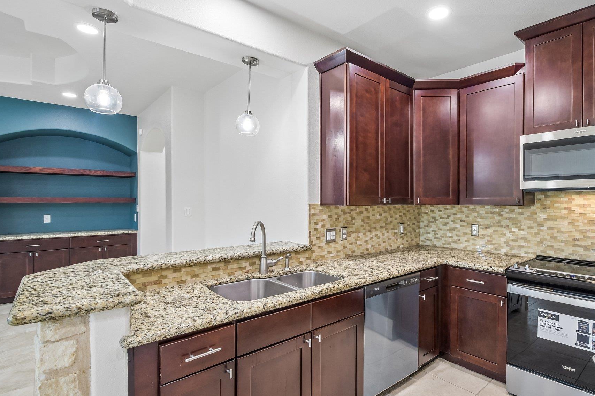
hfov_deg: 89.2
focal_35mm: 18
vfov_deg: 67.4
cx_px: 349
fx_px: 297
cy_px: 191
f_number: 8
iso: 400
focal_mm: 10
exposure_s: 1/13
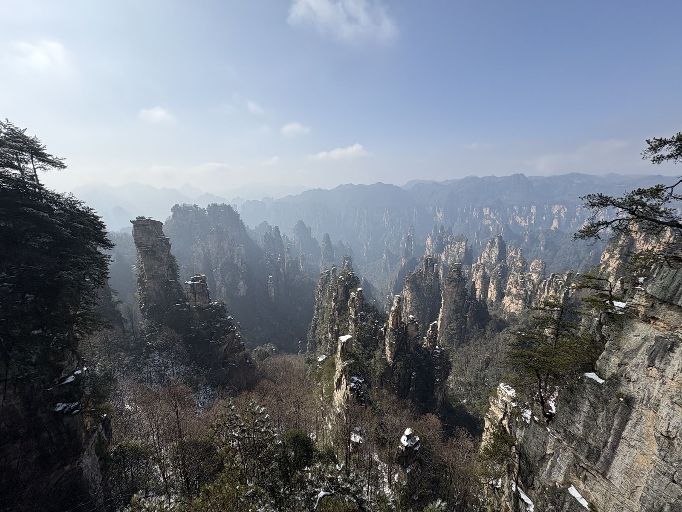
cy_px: 256
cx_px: 341
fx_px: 276
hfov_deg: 102.1
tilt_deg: -14.1
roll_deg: +0.4
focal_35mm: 14
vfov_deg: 85.7
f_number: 2.2
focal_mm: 2.22
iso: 50
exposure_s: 1/2342
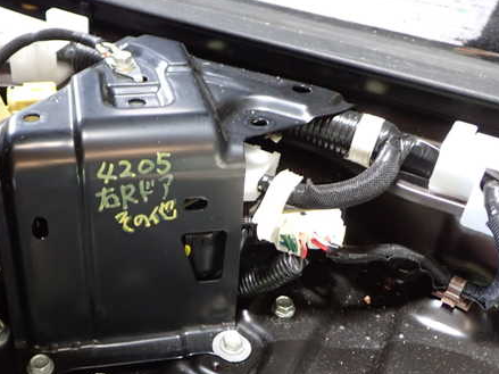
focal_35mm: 41
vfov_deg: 35.1
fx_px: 591
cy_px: 215
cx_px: 172
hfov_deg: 45.2
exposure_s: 1/20
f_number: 2.3
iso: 800
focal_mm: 5.4
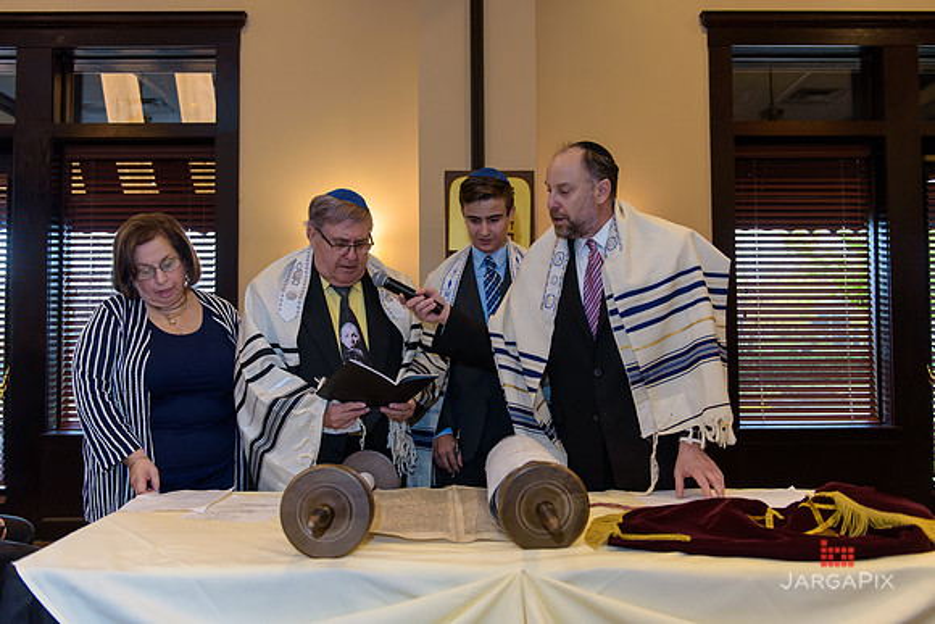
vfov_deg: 41.1
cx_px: 468
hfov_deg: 58.7
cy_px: 312
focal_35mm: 32
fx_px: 831
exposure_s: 1/125
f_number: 3.2
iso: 1250
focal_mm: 32
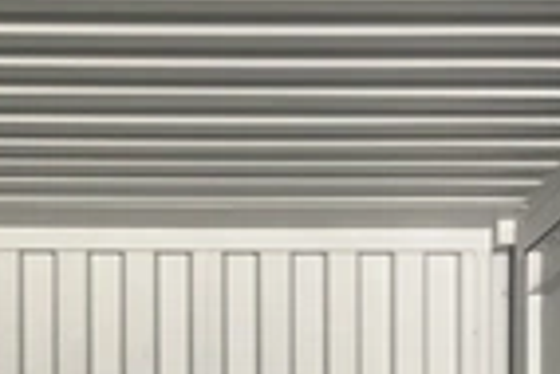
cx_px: 225
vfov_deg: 15.2
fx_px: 1324
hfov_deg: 23.9
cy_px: 508
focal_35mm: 85
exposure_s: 1/60
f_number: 1.8
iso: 125
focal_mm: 3
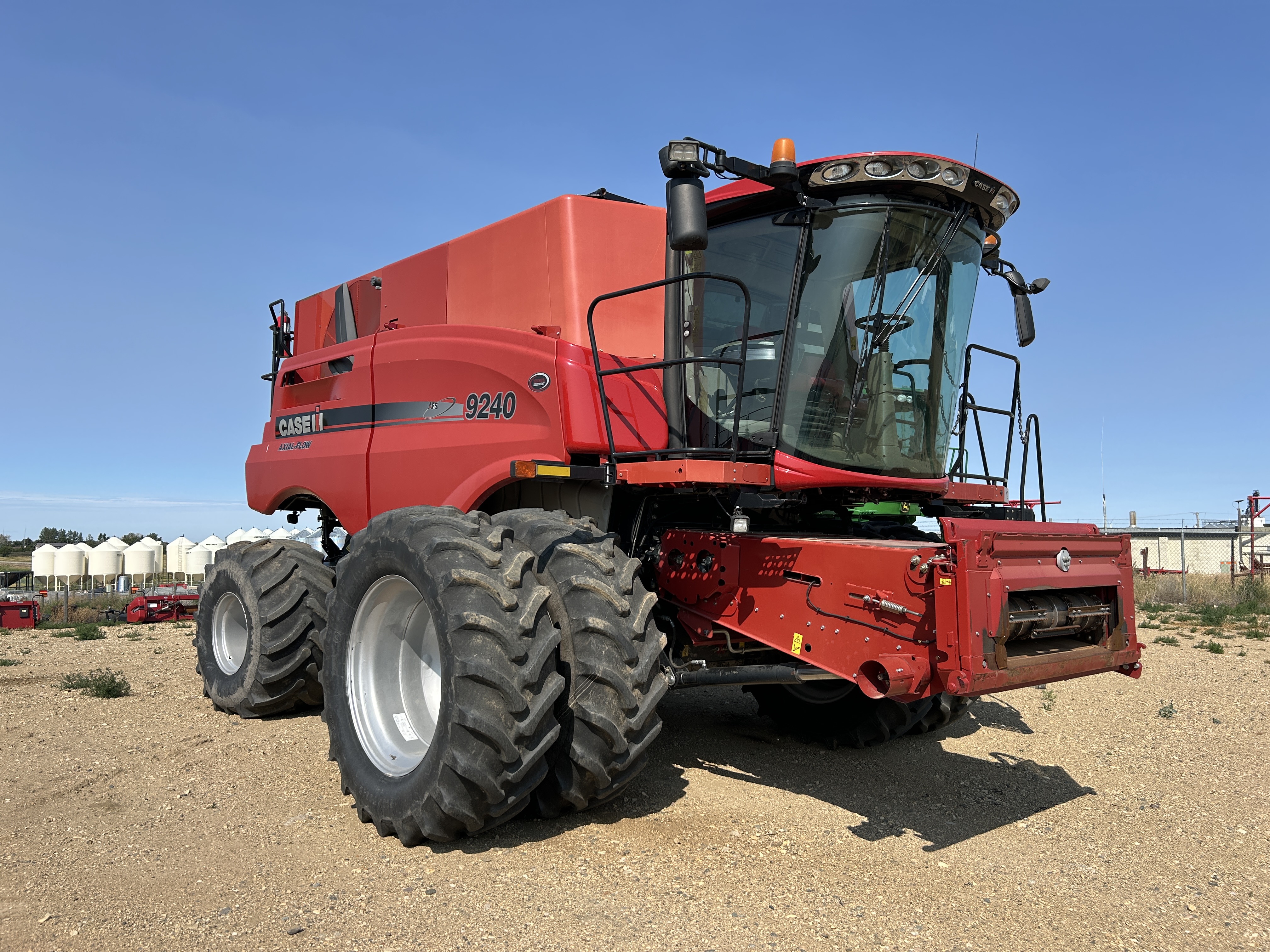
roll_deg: -0.2
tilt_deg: +2.6
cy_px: 476
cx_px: 635
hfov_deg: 67.3
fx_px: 954
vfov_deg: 53.1
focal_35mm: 26
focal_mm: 5.7
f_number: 1.5
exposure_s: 1/3831
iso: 50
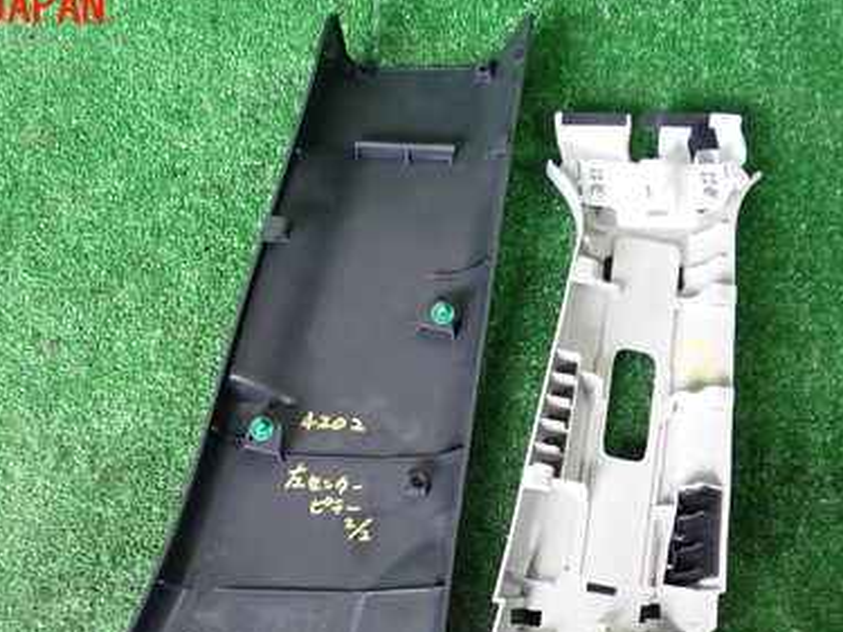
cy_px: 486
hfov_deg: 39.6
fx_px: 1169
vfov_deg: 29.7
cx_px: 371
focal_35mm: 48
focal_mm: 5.4
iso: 400
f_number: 2.3
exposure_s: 1/30
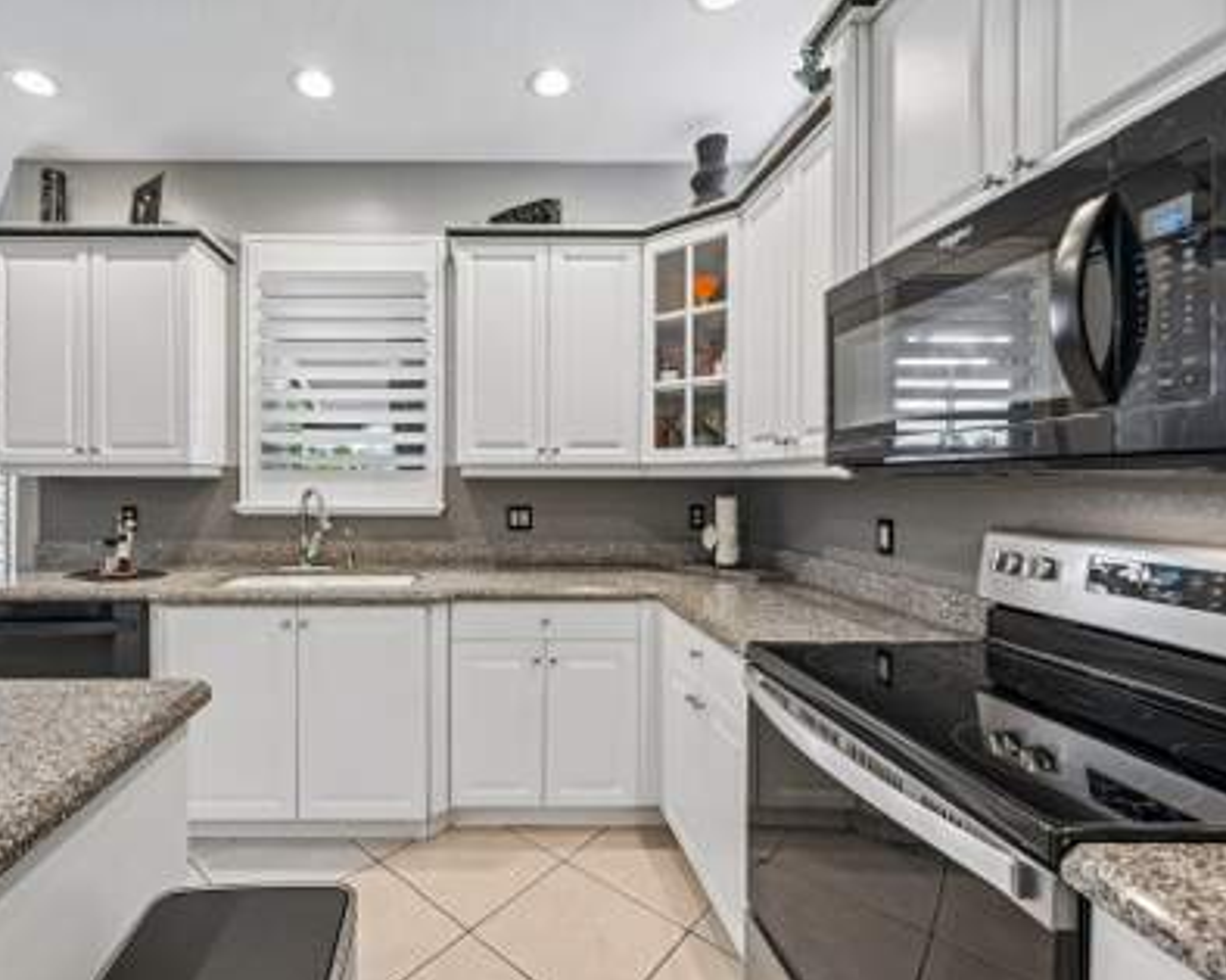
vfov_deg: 80.4
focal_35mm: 16
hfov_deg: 91.8
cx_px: 485
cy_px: 493
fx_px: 580
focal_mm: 14
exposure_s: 1/80
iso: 2500
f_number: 8
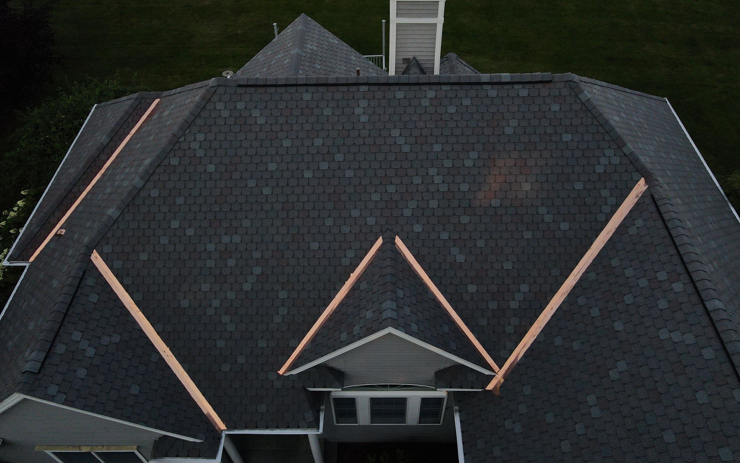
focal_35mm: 26
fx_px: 524
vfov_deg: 47.6
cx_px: 365
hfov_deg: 70.4
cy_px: 217
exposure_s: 1/400
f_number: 2.8
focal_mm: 4.5
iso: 100
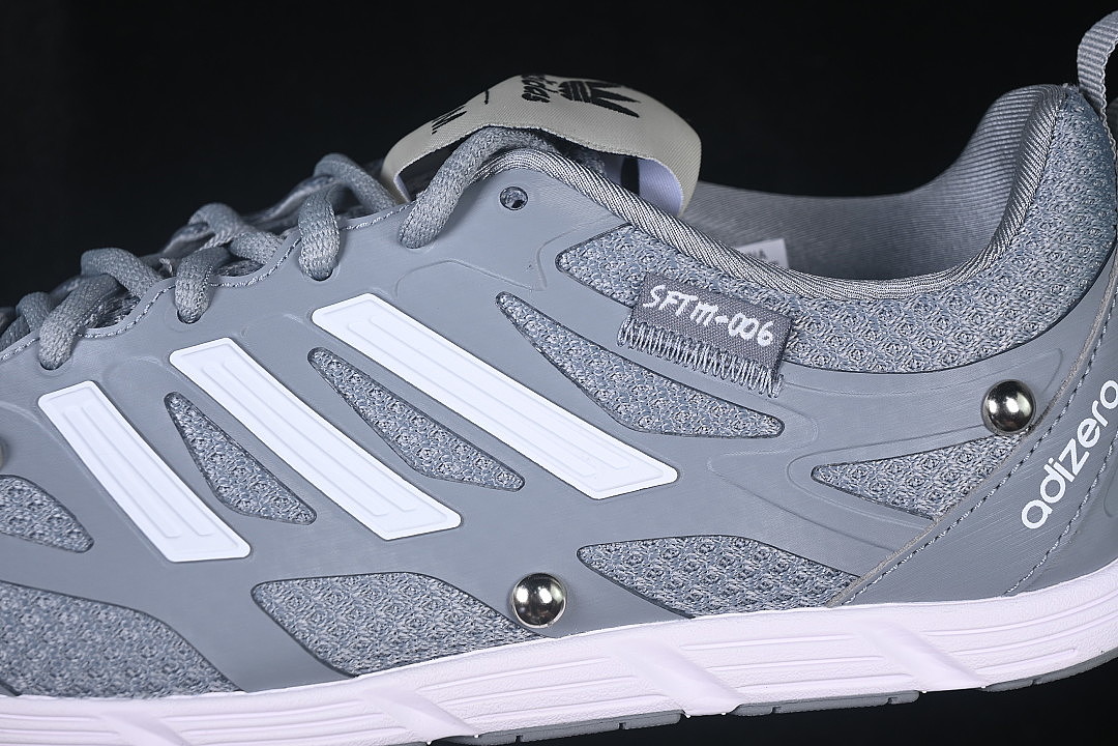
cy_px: 373
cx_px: 559
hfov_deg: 27.0
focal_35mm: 75
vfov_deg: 18.2
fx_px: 2329
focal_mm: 50
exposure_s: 1/80
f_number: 7.1
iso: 160
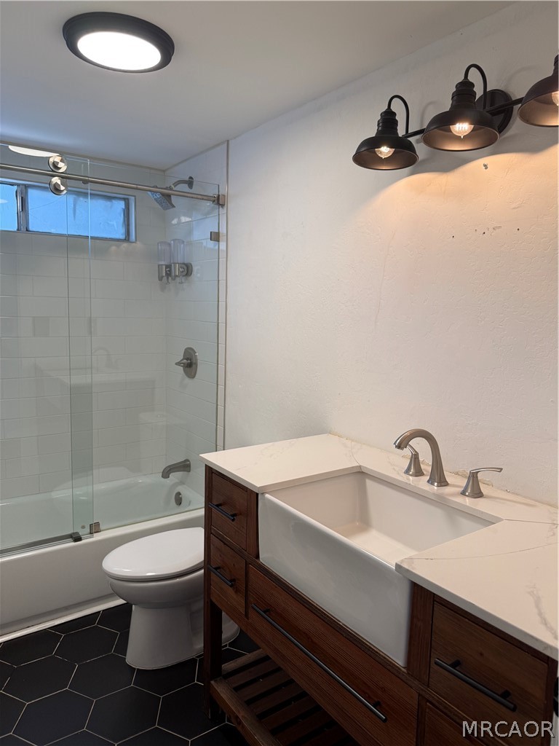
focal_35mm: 24
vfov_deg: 71.6
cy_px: 373
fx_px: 517
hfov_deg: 56.8
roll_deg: -1.1
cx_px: 280
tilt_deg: -6.2
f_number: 1.78
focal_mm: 6.76
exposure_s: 1/120
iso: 100
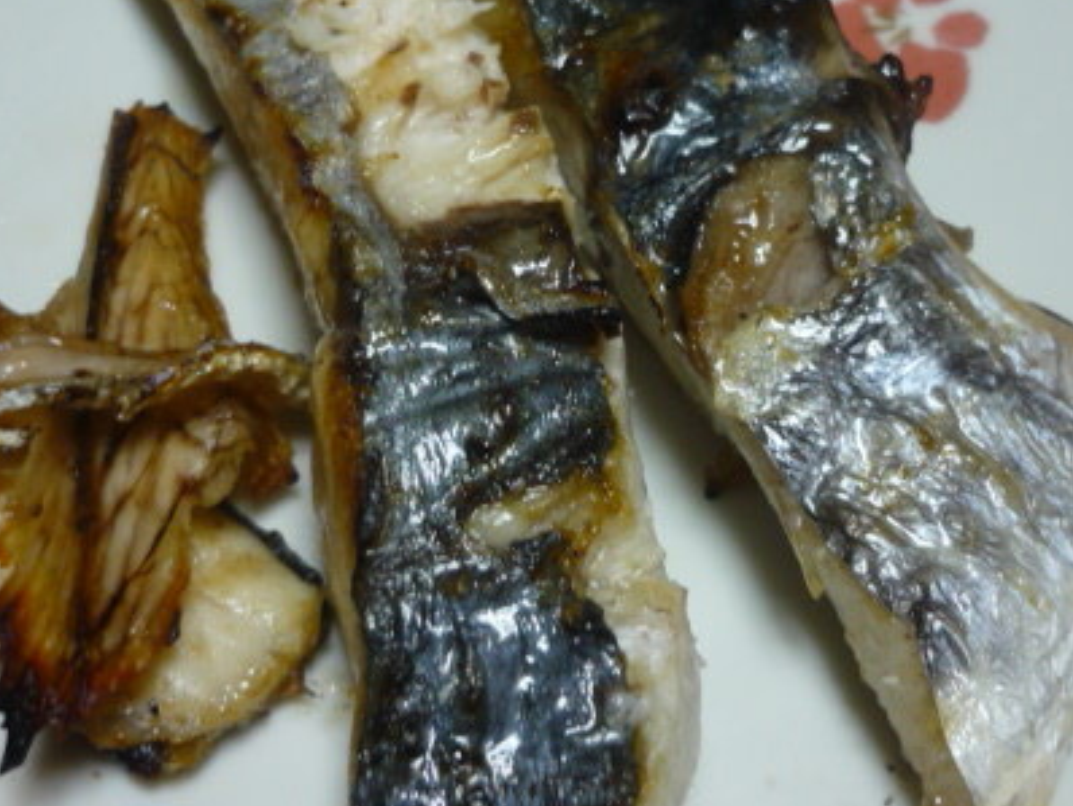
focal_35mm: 53
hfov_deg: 36.1
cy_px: 353
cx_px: 582
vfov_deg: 27.5
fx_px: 1644
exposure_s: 1/30
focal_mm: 5.5
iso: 125
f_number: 2.8
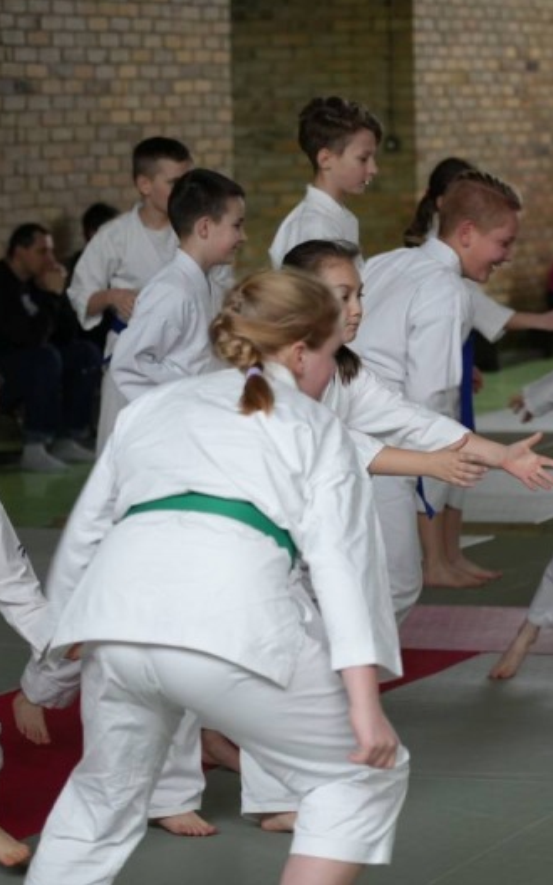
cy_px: 440
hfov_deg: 8.2
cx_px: 315
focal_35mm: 159
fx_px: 3834
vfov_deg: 13.2
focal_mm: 103
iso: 2000
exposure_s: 1/160
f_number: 4
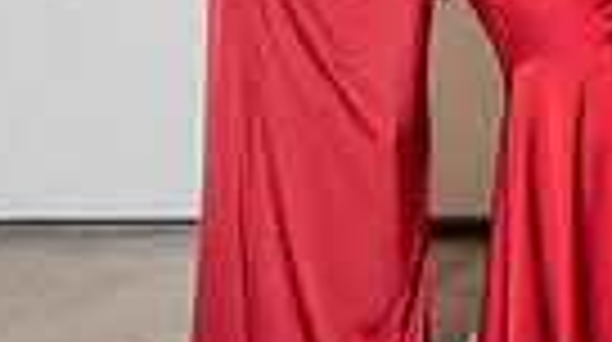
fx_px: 2430
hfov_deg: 13.0
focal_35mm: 150
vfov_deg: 7.8
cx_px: 1098
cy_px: -236
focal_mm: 33.5
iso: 800
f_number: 3.5
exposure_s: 1/200
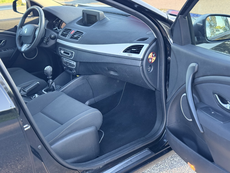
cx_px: 115
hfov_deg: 39.7
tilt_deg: -19.8
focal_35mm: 48
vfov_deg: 30.3
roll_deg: +3.6
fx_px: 319
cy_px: 86
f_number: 1.78
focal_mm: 6.76
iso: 100
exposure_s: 1/120
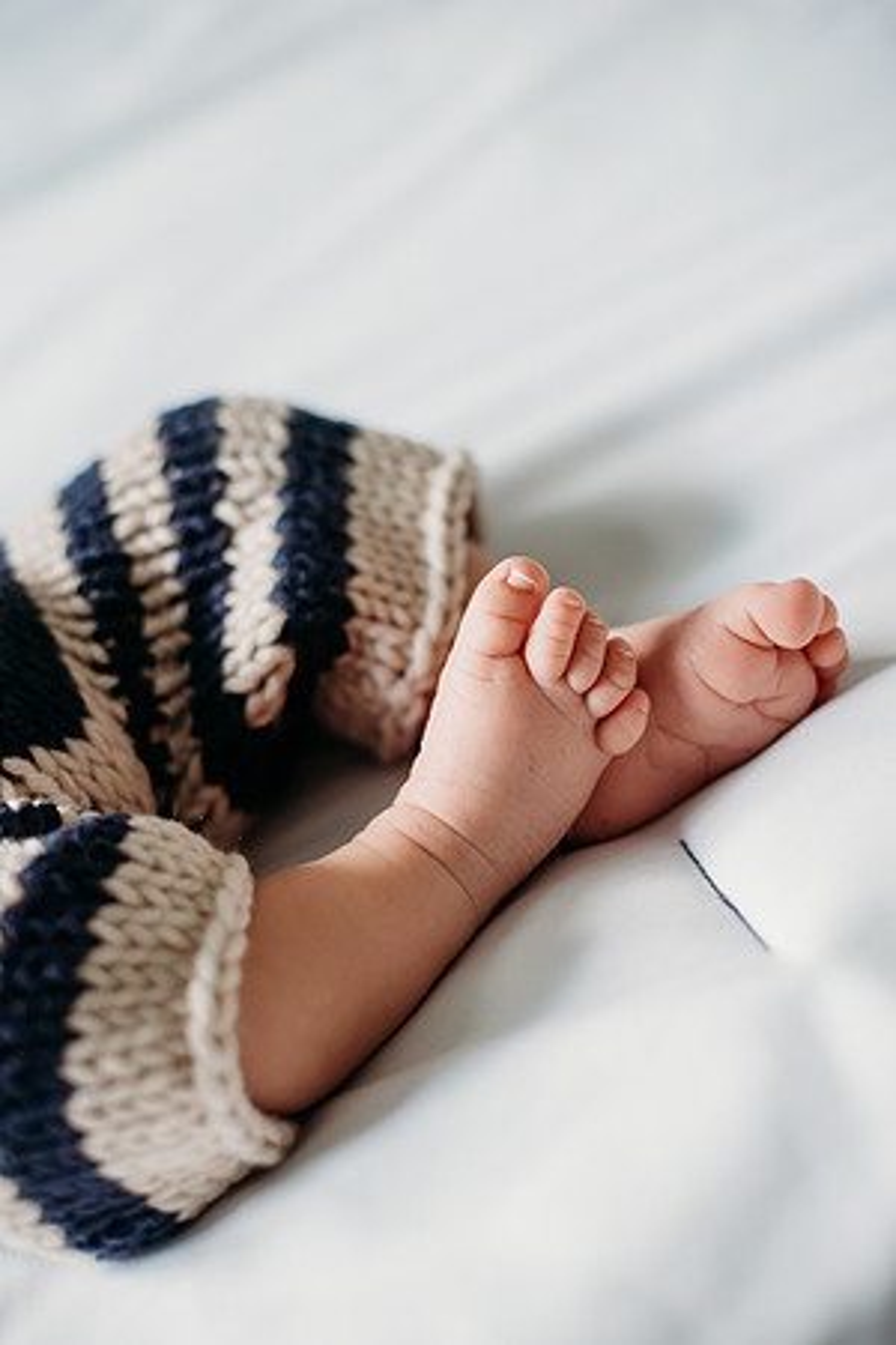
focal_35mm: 50
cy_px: 672
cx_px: 448
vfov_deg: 39.6
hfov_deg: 27.0
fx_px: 1867
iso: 1600
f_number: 2.2
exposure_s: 1/1250
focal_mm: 50
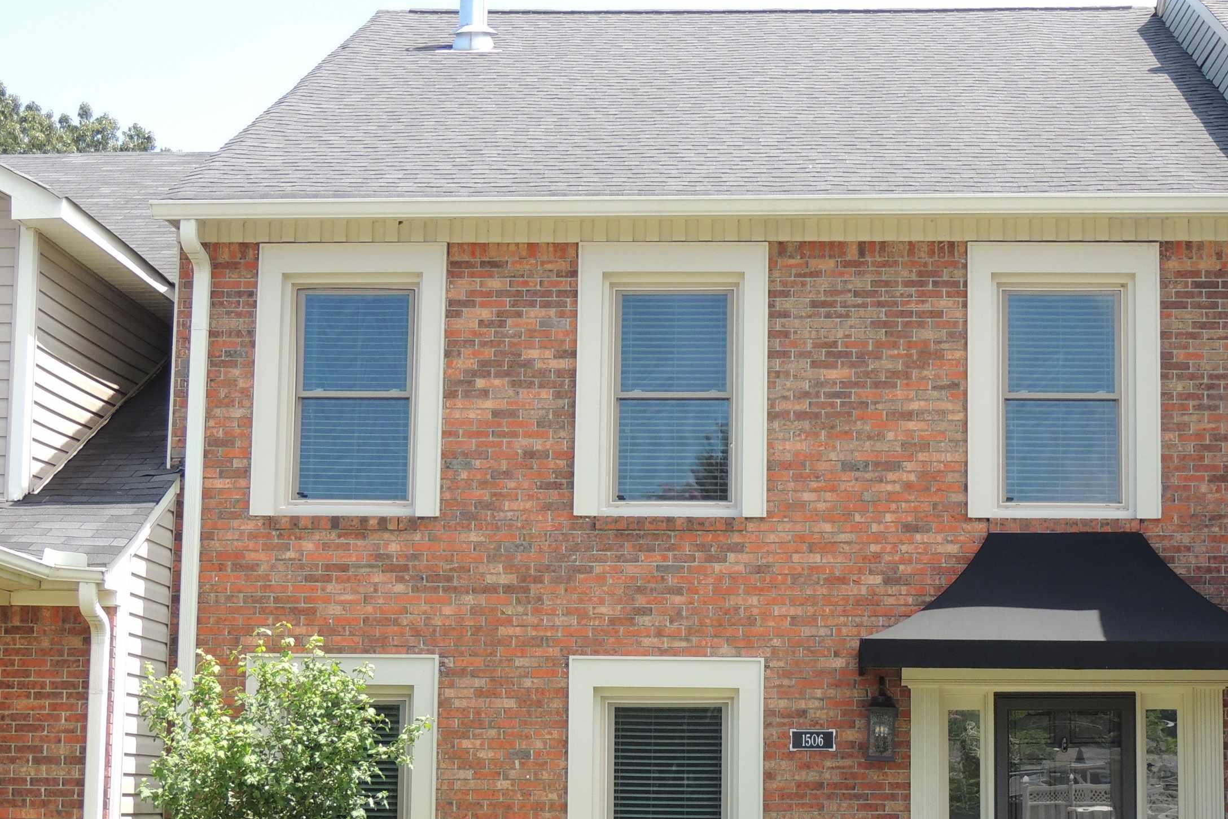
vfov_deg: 19.6
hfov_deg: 29.1
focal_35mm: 69
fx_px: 2354
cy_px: 580
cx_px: 768
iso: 100
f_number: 3.5
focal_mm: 8.3
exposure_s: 1/250
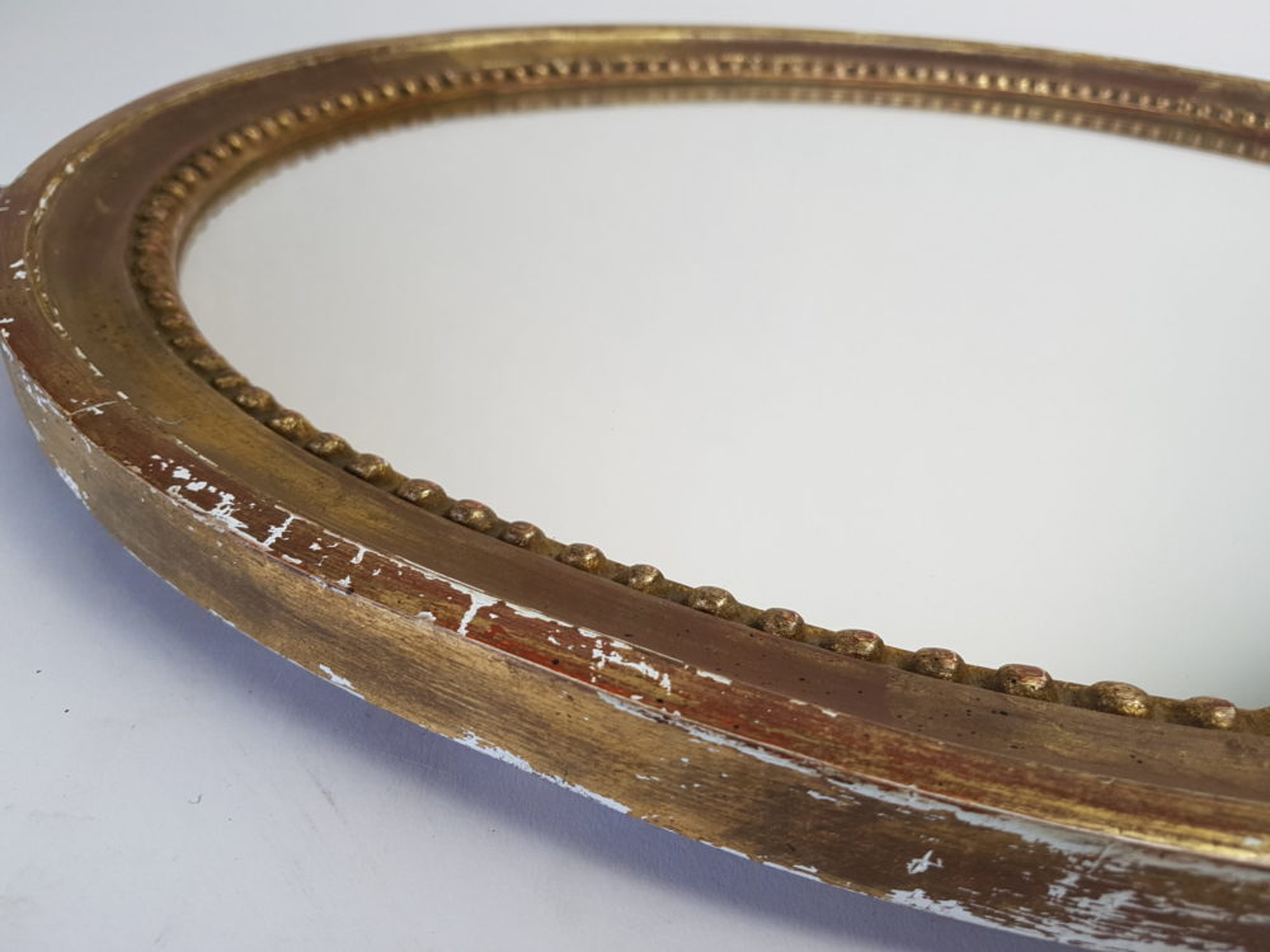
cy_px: 476
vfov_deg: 53.1
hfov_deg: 67.3
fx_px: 954
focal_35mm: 26
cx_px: 635
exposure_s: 1/50
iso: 64
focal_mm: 4.2
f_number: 1.7
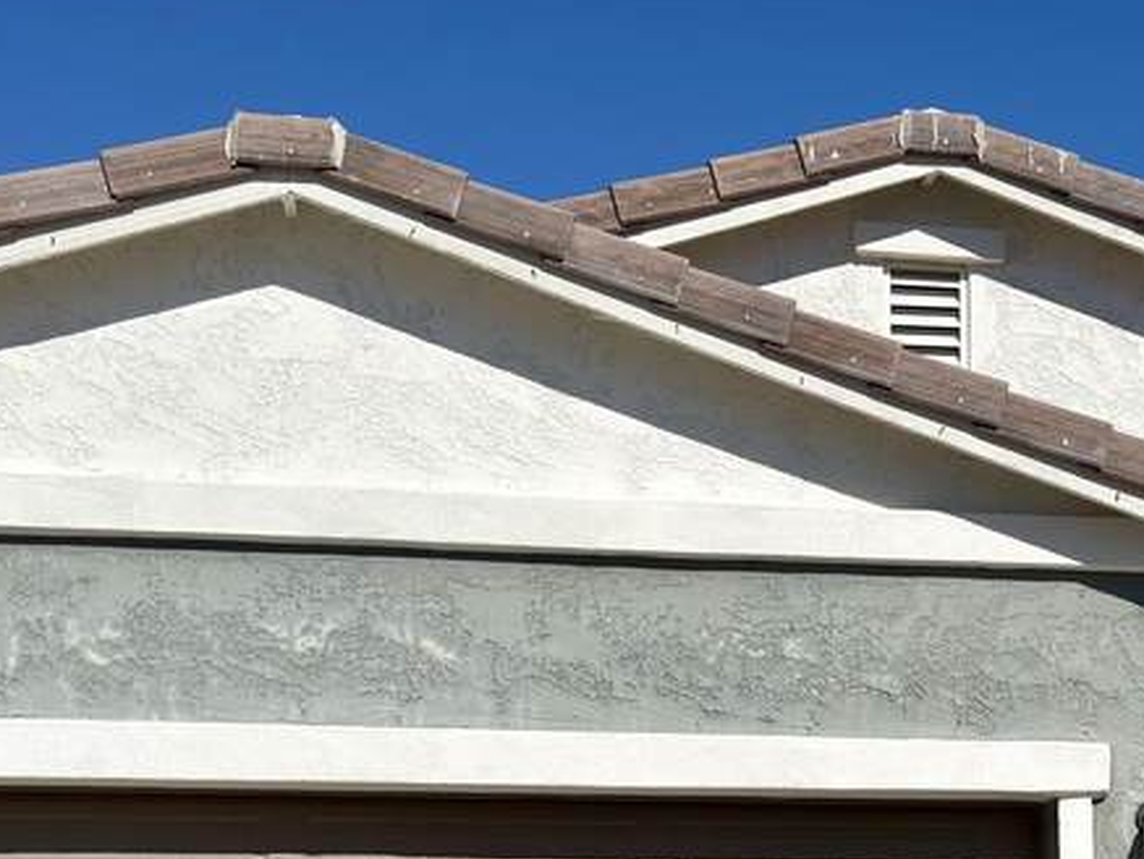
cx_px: 992
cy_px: 888
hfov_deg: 23.3
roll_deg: +0.4
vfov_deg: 17.5
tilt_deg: +5.0
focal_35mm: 82
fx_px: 2711
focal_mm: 6.76
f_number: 1.78
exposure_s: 1/9615
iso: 64
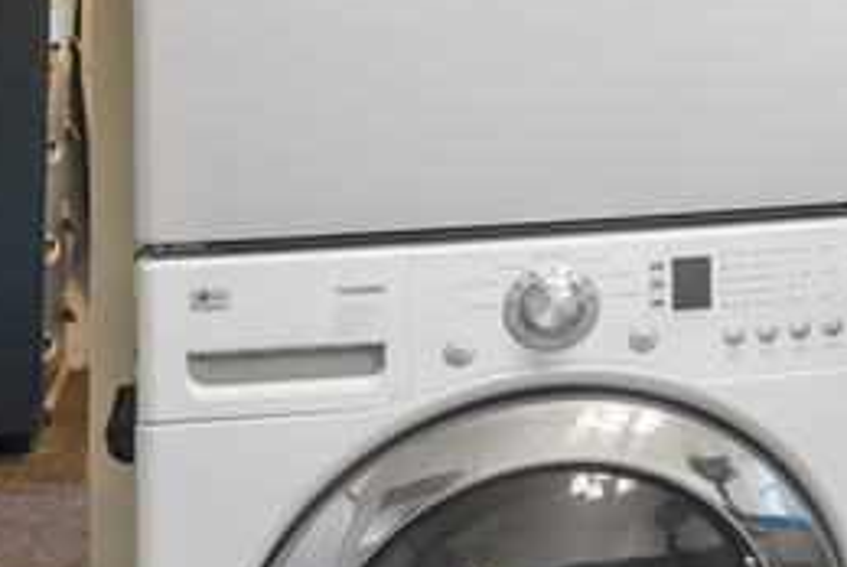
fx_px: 2968
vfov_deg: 10.6
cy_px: -187
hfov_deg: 12.9
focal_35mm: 126
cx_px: 1958
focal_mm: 16
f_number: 9
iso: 100
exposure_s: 1.6
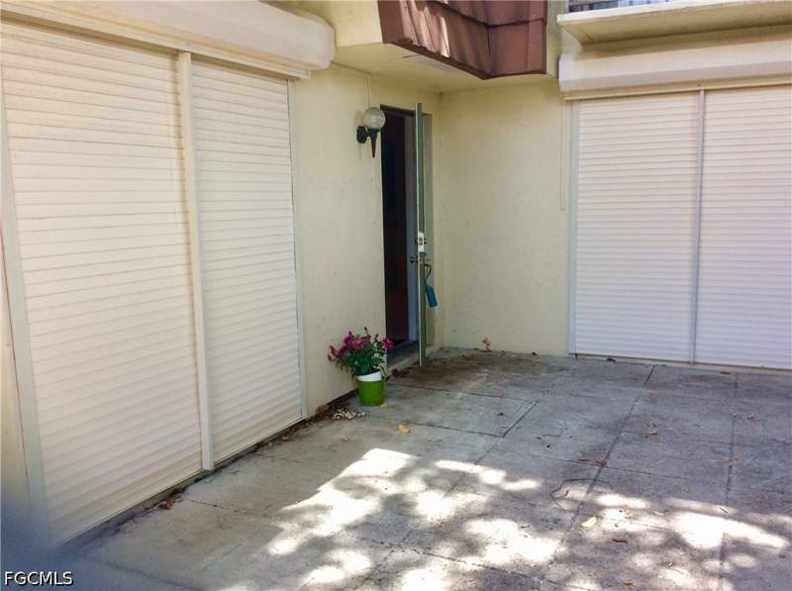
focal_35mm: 32
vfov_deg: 44.0
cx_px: 396
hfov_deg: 56.9
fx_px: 731
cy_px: 296
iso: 32
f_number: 2.4
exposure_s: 1/139
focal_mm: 3.3
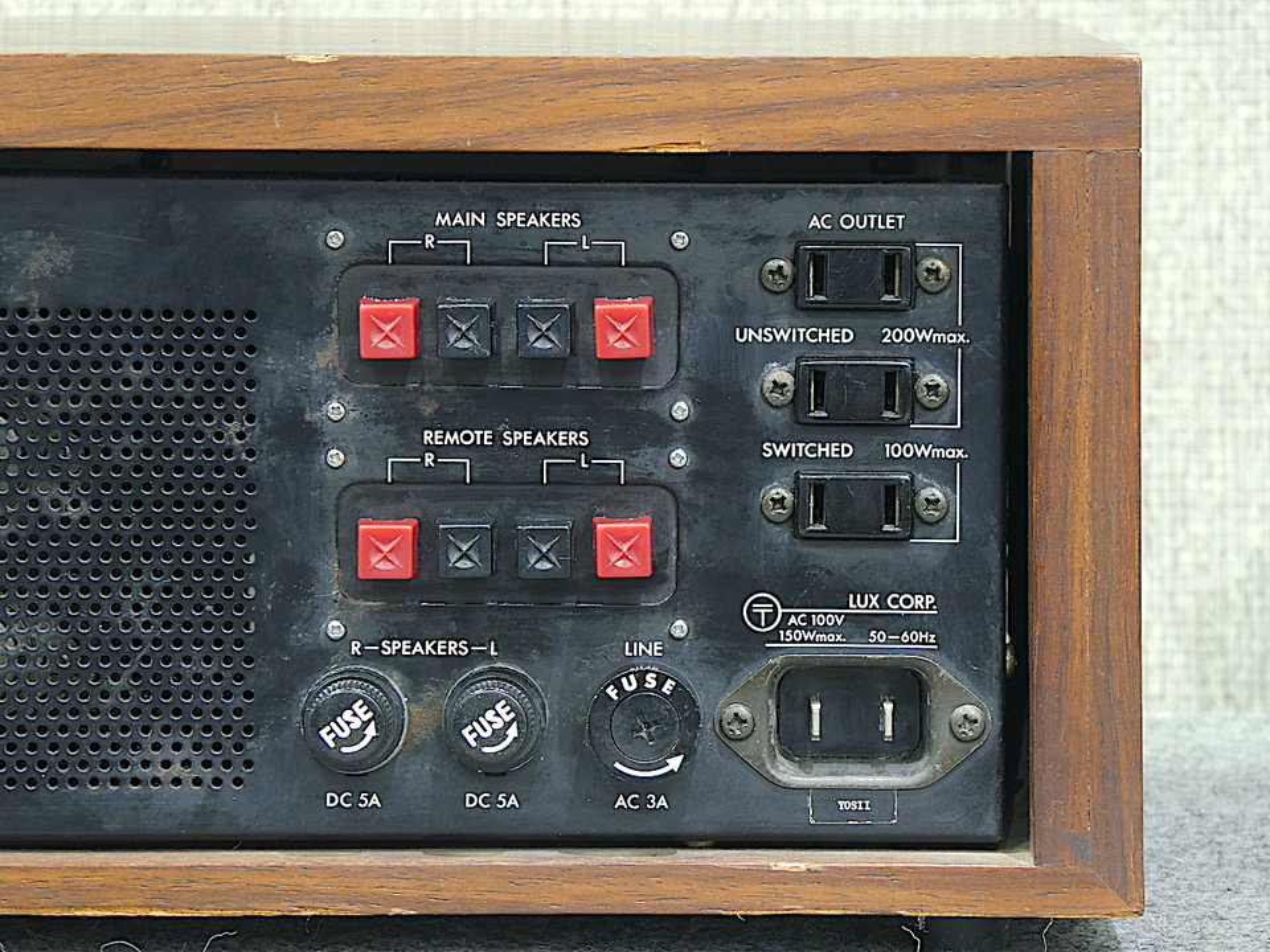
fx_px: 6310
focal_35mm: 172
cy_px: 476
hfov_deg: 11.5
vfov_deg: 8.6
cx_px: 635
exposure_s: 2.5
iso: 100
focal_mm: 30.9
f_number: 5.6
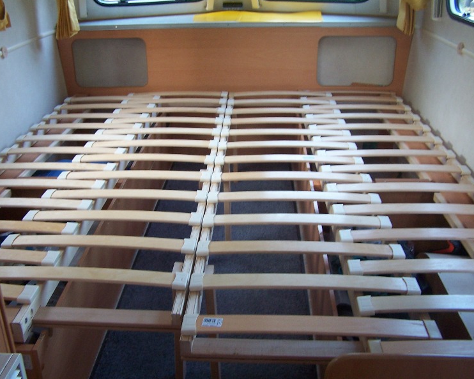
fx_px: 561
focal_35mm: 40
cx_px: 236
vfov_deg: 37.3
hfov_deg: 45.8
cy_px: 190
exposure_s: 1/8
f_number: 2.8
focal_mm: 6.3
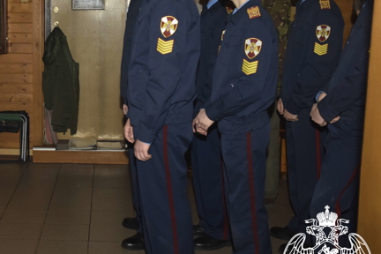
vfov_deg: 22.6
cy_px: 93
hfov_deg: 32.2
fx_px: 634
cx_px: 57
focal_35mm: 60
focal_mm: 23
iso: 800
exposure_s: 1/200
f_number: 4
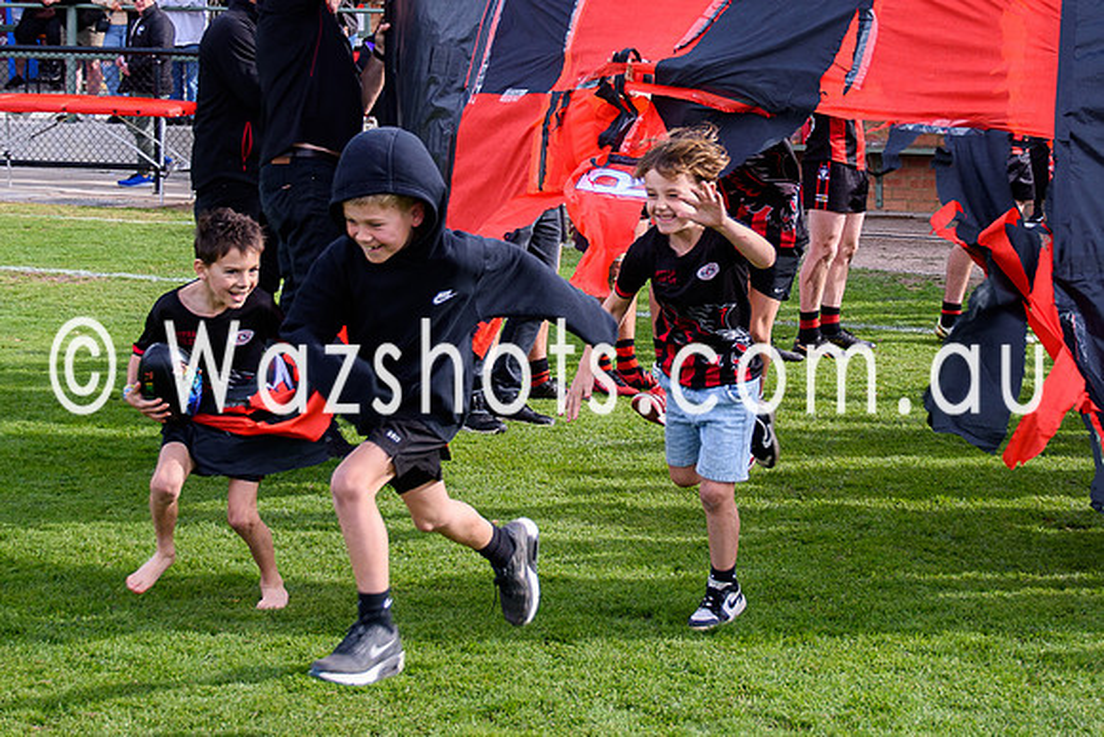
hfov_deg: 21.9
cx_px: 645
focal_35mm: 93
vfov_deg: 14.6
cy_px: 131
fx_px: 2851
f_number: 3
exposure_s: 1/400
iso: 100
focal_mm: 27
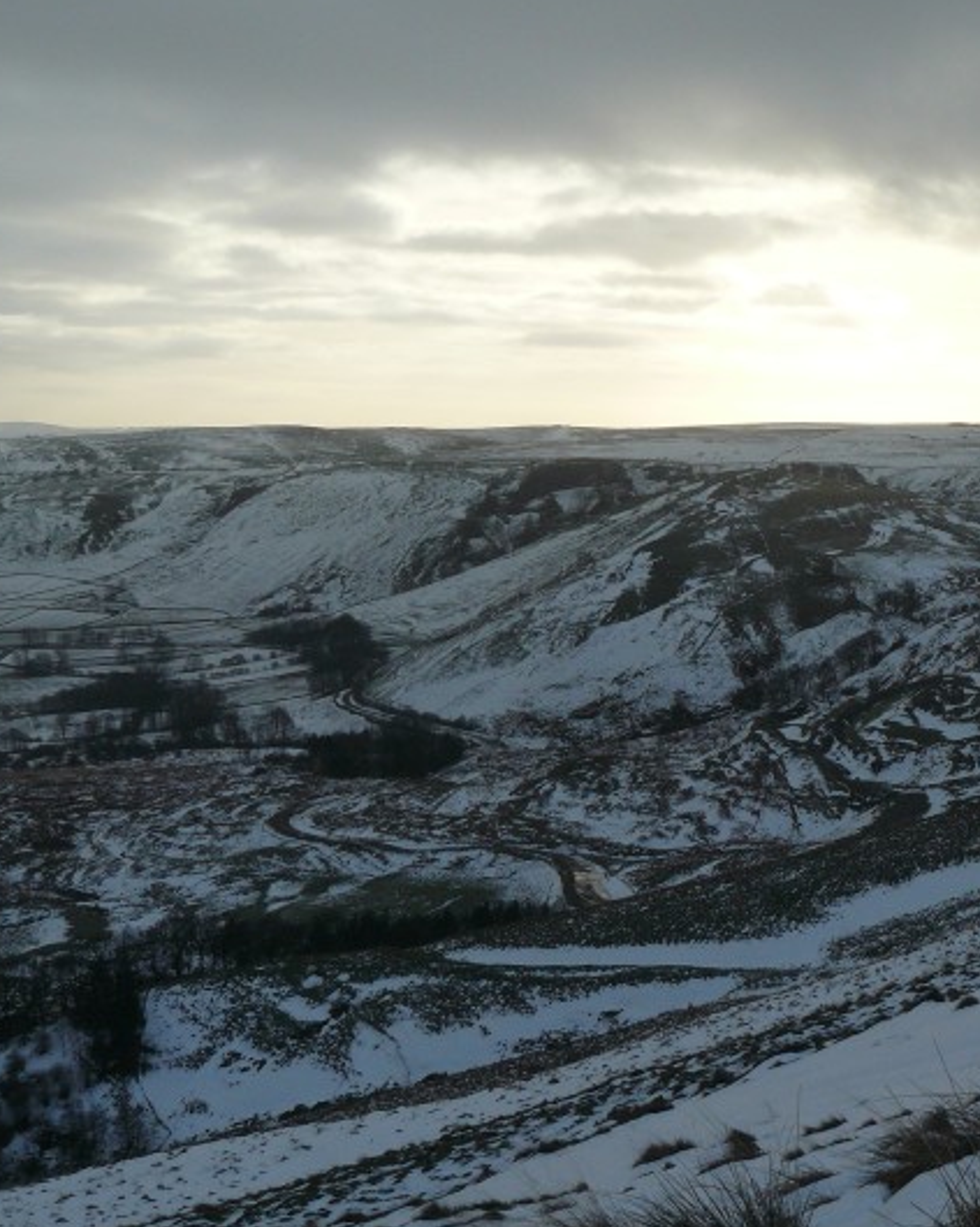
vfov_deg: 36.6
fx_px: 1850
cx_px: 781
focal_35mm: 51
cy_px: 568
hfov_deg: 29.0
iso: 100
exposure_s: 1/400
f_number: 5.6
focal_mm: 6
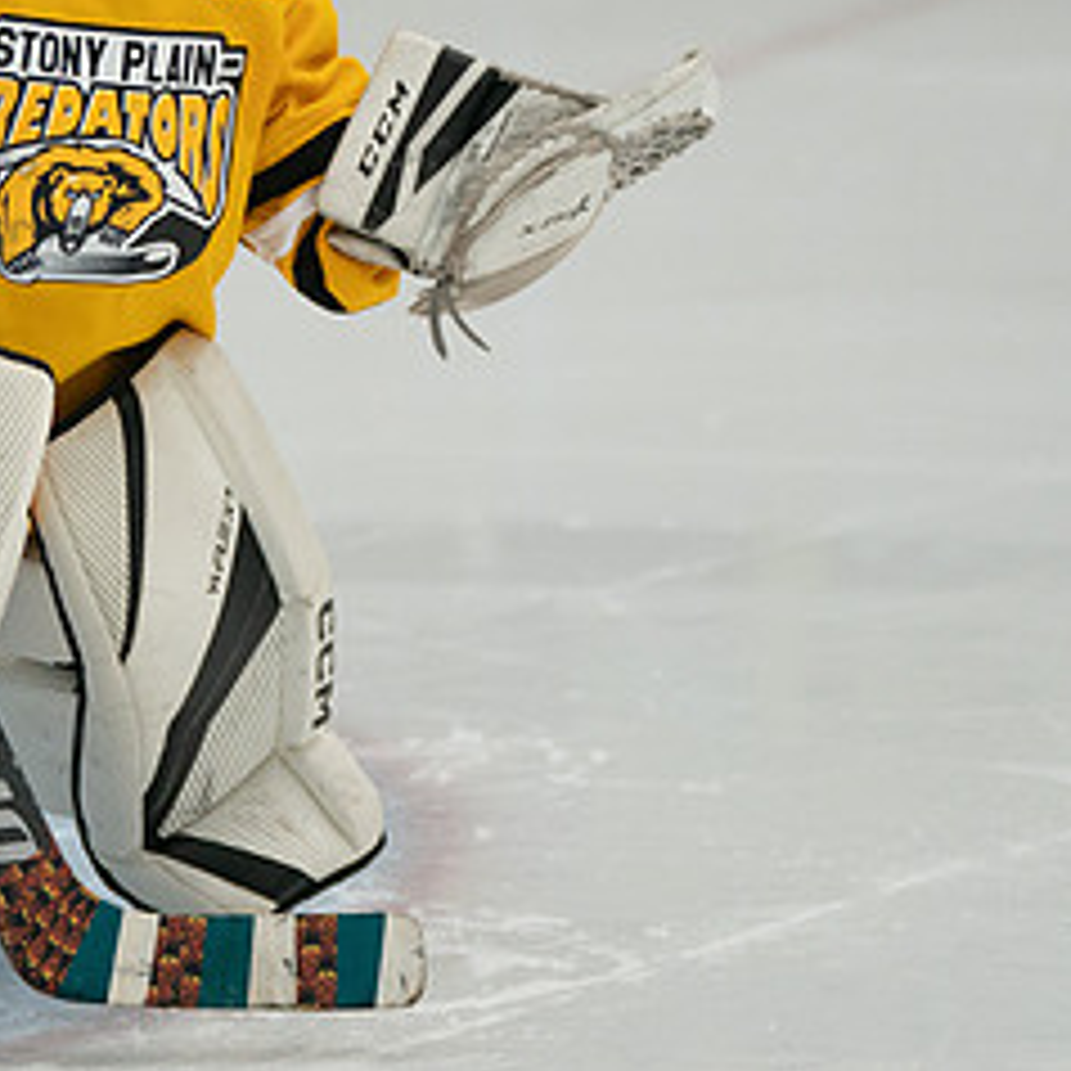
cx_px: 196
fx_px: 16032
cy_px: 41
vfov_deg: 3.8
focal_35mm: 458
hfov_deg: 3.8
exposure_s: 1/2000
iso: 2500
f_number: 3.2
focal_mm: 186
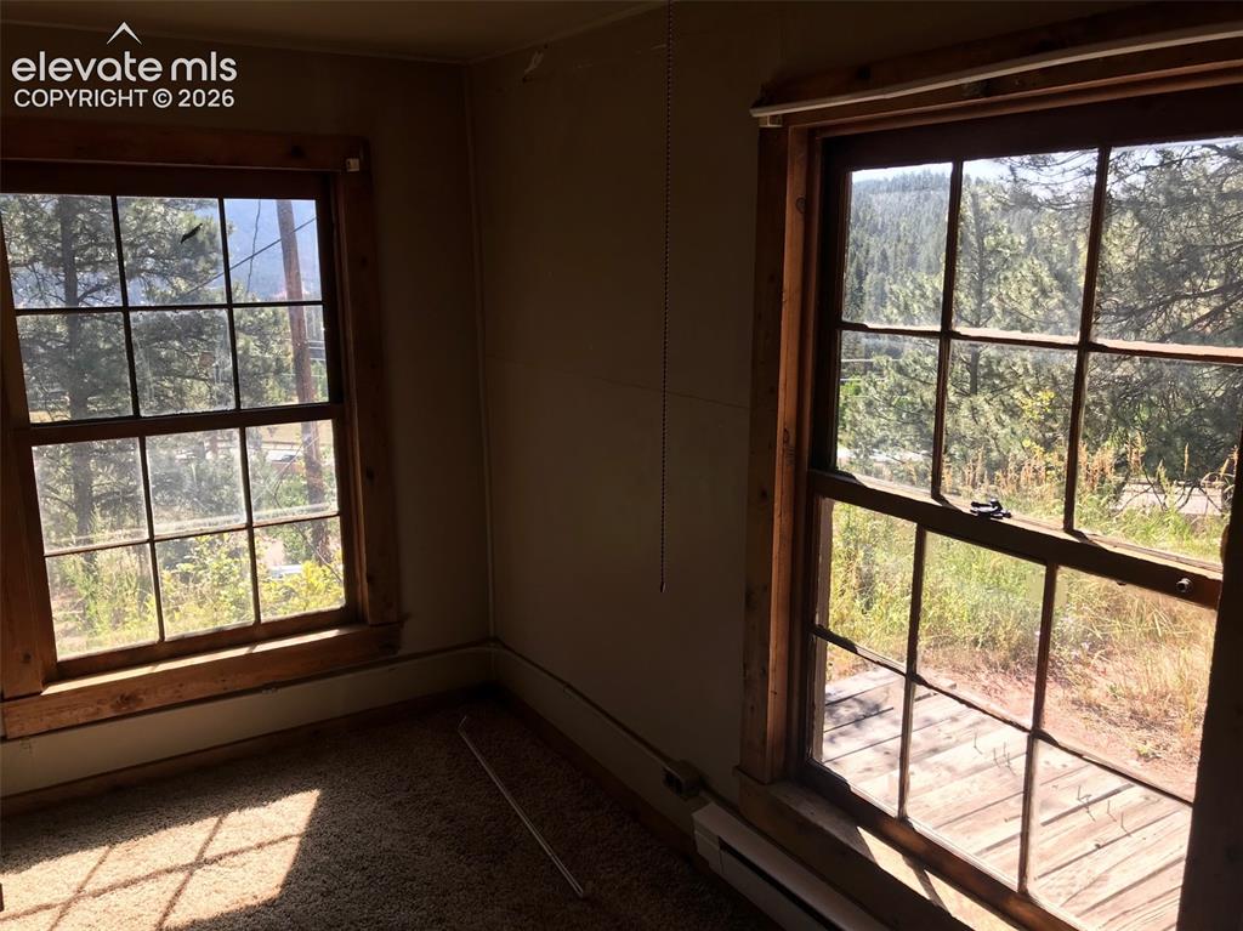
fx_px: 1005
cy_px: 466
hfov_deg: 63.5
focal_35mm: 28
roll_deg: +0.6
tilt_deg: -12.1
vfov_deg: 49.7
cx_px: 622
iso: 20
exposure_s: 1/386
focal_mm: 3.99
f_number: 1.8
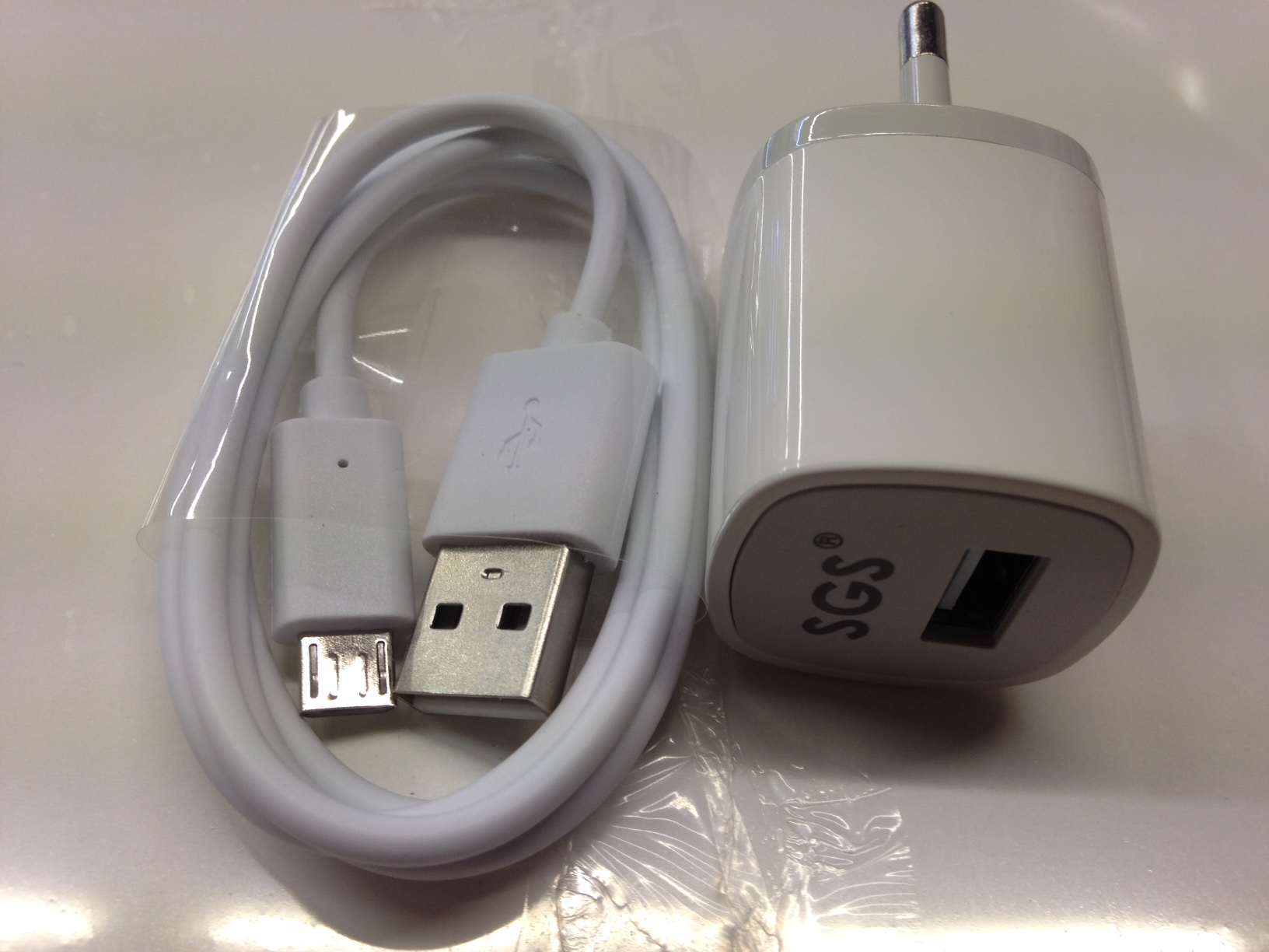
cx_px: 634
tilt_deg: -52.6
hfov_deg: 55.4
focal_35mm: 33
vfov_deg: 42.9
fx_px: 1210
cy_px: 476
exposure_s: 1/30
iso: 50
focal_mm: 4.12
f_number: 2.4
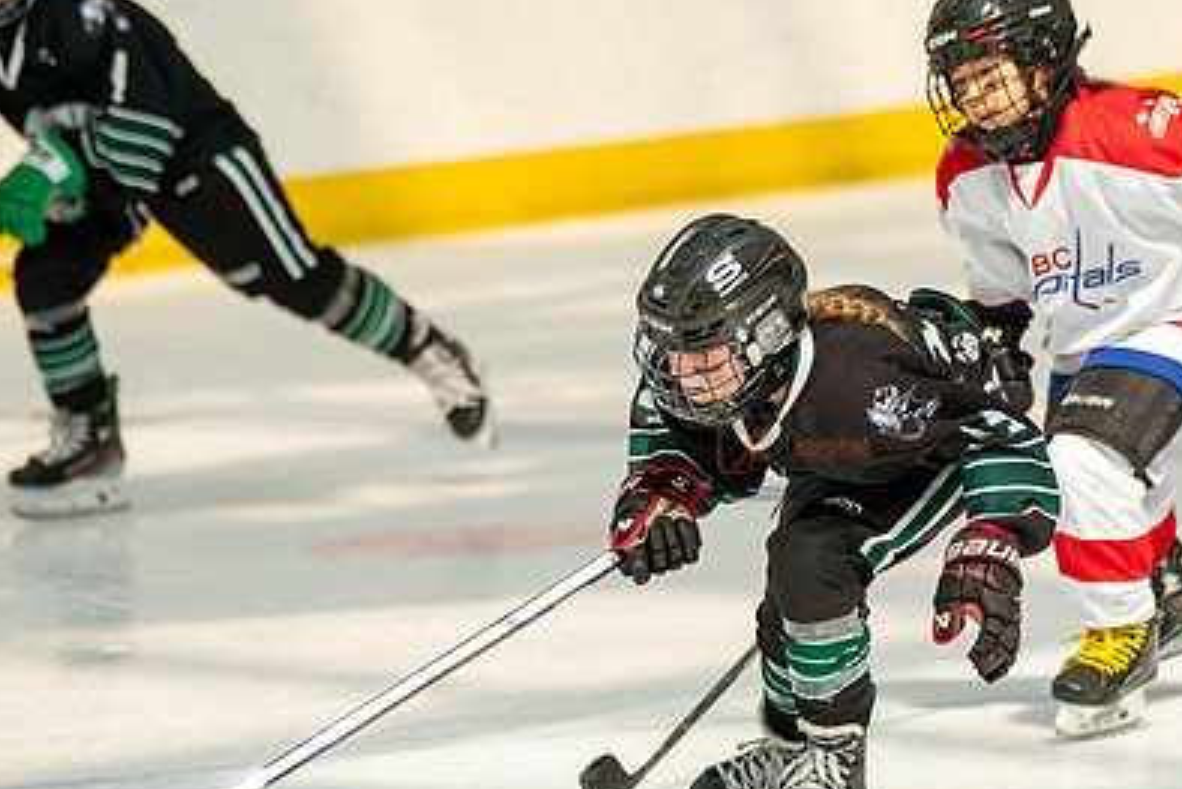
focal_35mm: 432
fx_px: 14188
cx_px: 755
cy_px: 418
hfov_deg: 4.8
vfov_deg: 3.2
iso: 1600
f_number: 3.5
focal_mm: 234
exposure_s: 1/4000
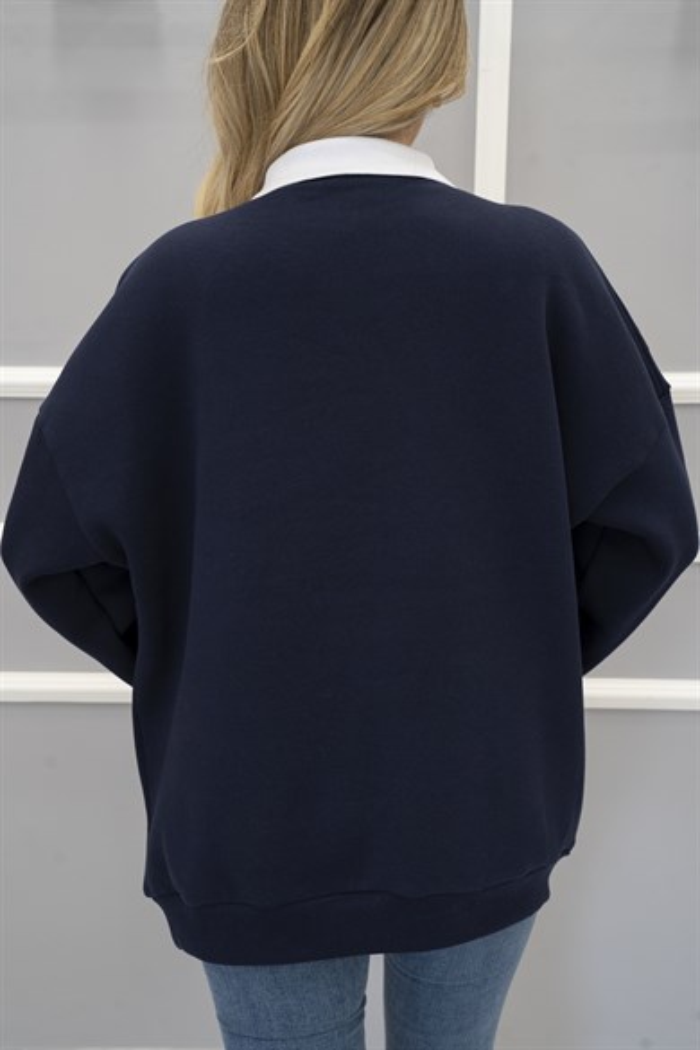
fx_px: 1254
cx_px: 350
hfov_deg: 31.2
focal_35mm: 43
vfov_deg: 45.4
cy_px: 525
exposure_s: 1/60
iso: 800
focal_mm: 43
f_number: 7.1
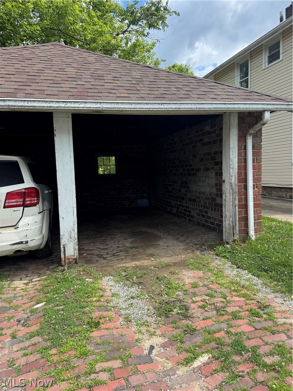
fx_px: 271
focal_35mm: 24
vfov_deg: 71.6
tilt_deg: -5.4
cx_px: 146
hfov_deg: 56.8
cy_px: 196
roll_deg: +1.7
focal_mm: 6.76
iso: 80
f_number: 1.78
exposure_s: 1/1339
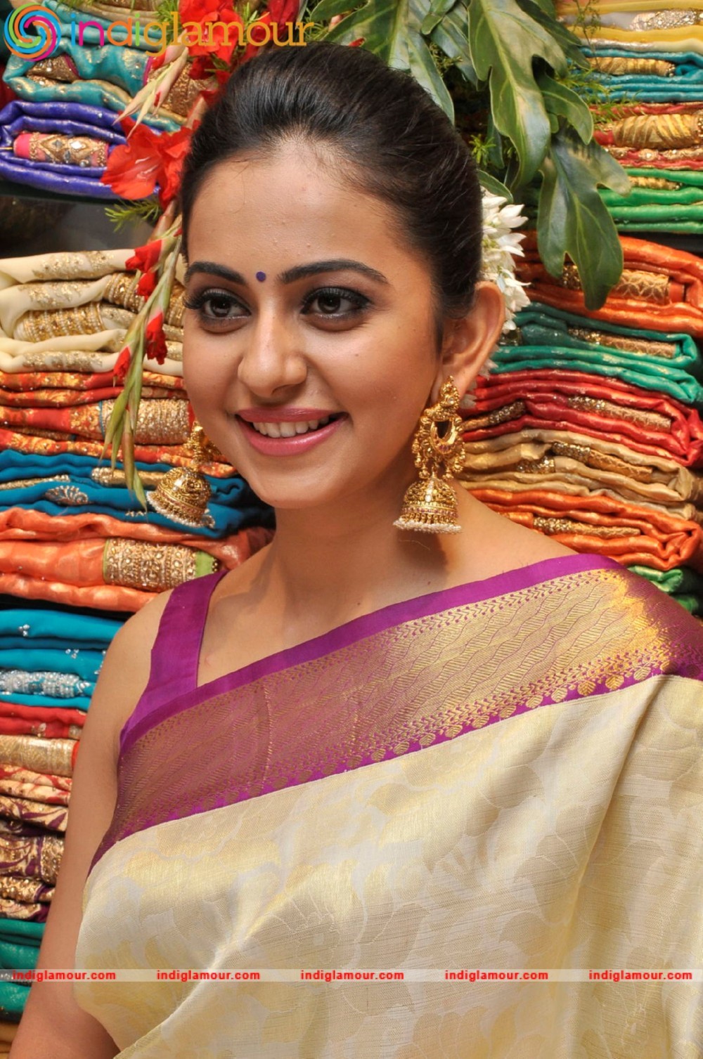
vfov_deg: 31.9
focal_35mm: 63
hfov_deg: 21.5
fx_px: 1851
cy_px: 530
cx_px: 352
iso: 800
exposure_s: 1/125
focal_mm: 42
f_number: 13
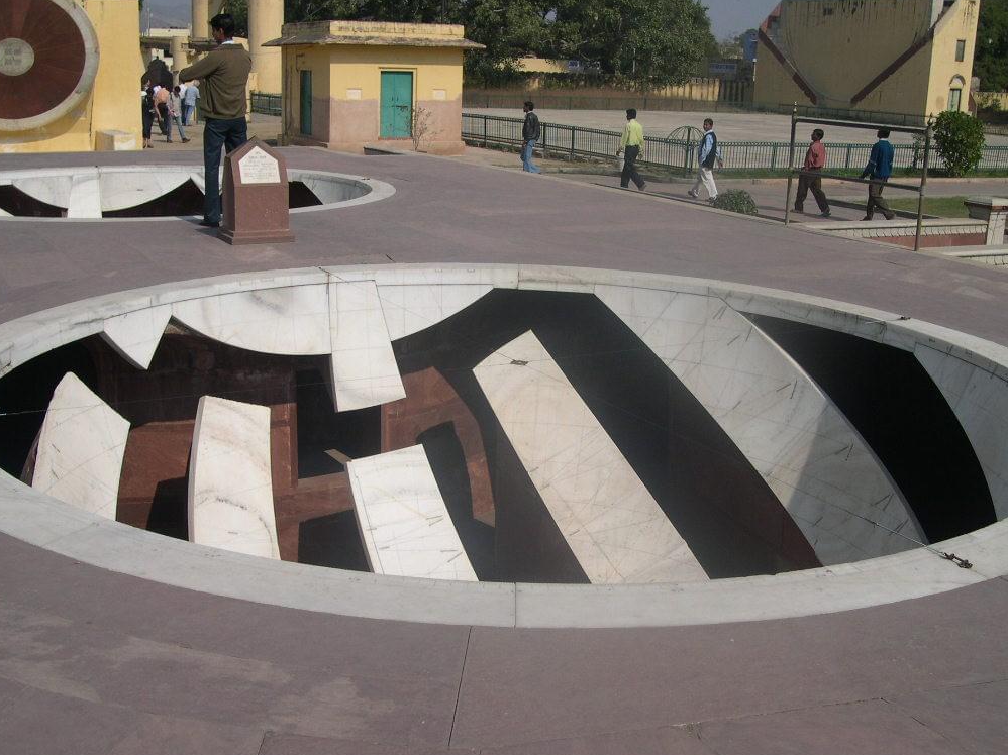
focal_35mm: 39
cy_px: 383
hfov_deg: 47.9
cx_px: 492
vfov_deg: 36.8
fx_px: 1135
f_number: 7.6
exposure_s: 1/403
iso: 100
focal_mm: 8
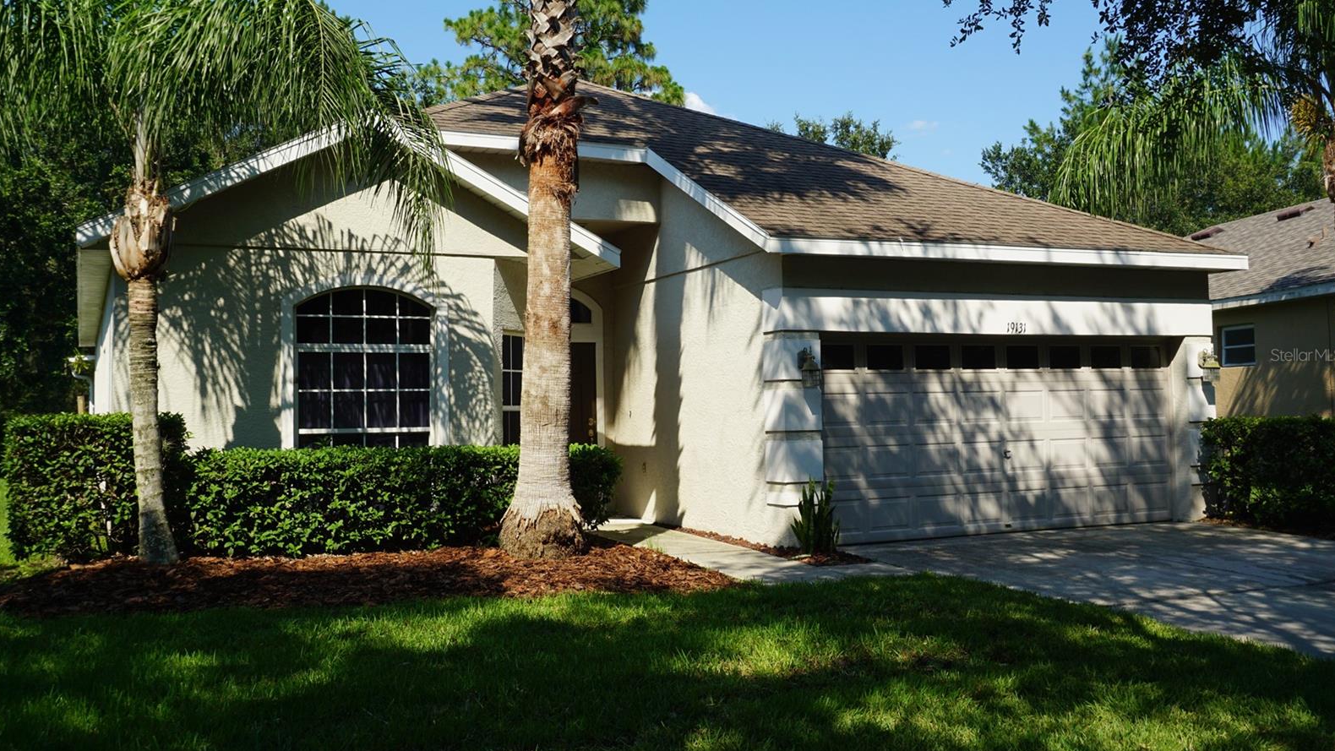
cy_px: 355
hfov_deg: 56.6
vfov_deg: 33.7
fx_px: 1239
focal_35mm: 35
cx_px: 670
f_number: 13
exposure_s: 1/80
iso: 100
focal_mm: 22
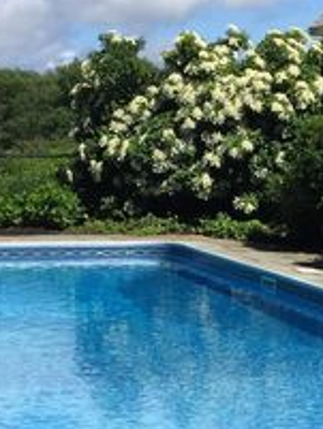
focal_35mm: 96
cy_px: 528
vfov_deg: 19.2
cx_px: 182
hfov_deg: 15.4
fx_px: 1193
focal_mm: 4.15
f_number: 2.2
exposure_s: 1/2326
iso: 32
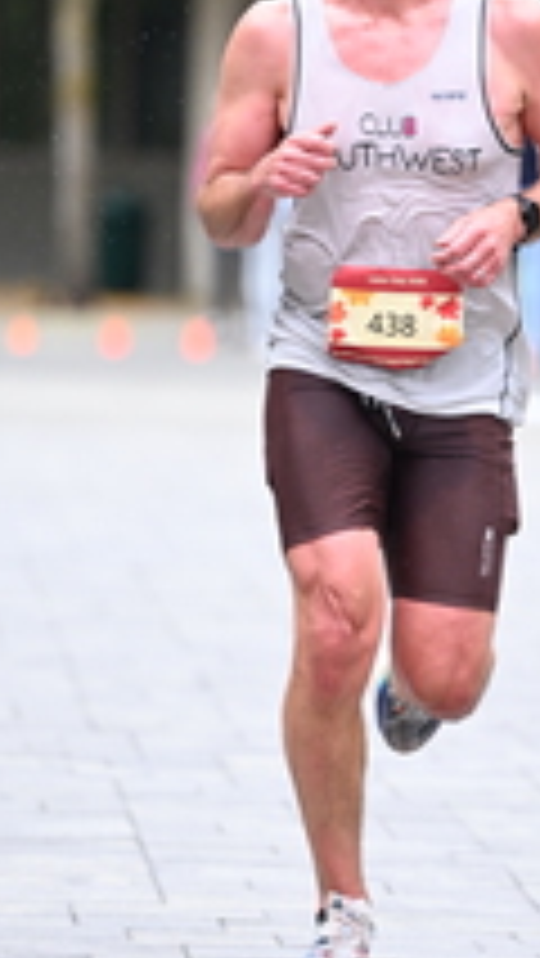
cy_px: 324
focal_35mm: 432
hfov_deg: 2.8
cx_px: 493
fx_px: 10984
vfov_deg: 5.0
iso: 1250
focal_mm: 160
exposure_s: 1/1600
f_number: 2.8
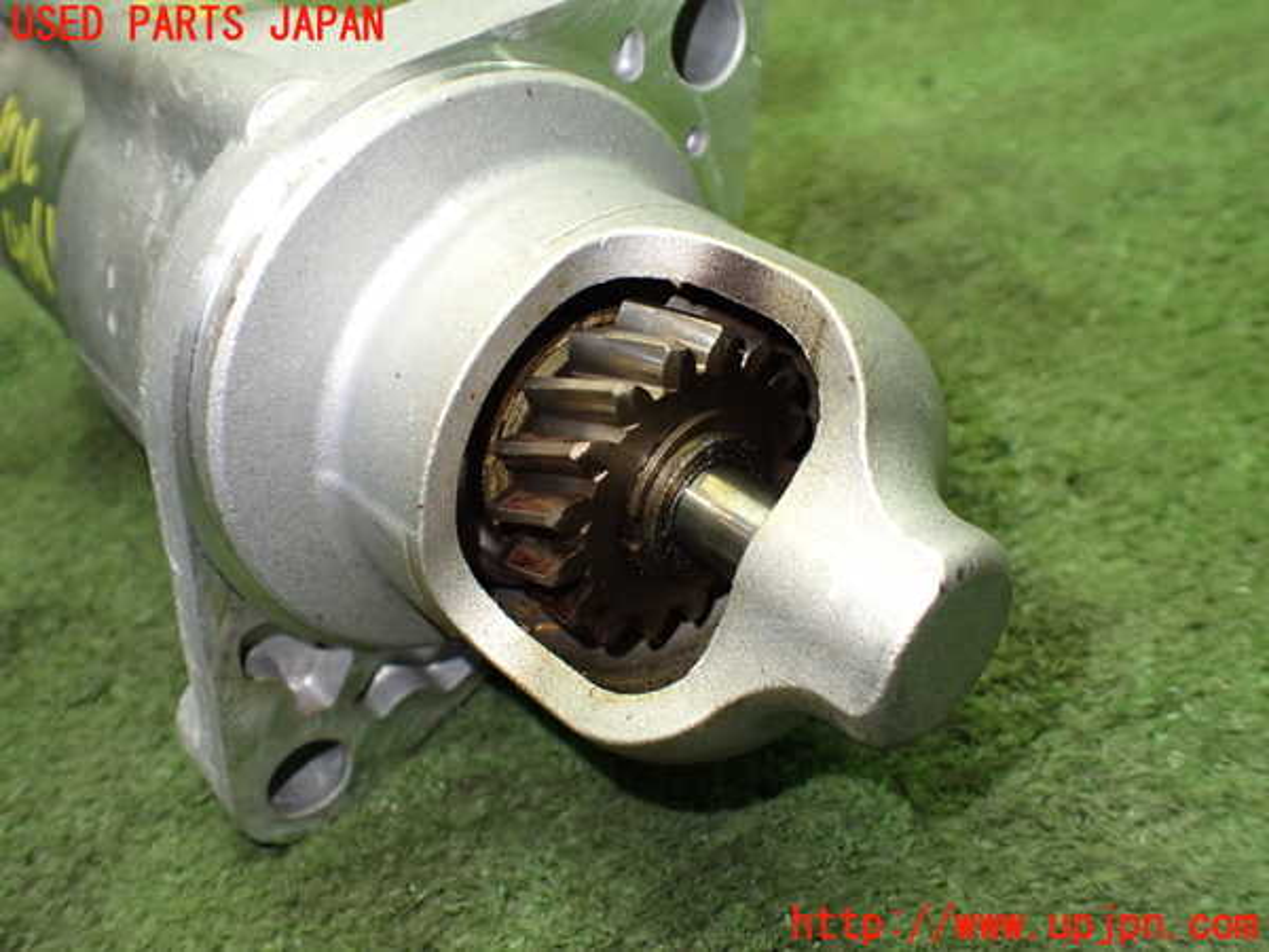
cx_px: 634
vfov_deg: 46.8
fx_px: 1100
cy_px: 476
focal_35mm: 30
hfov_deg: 60.0
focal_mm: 5.4
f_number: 2.3
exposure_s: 1/125
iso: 800
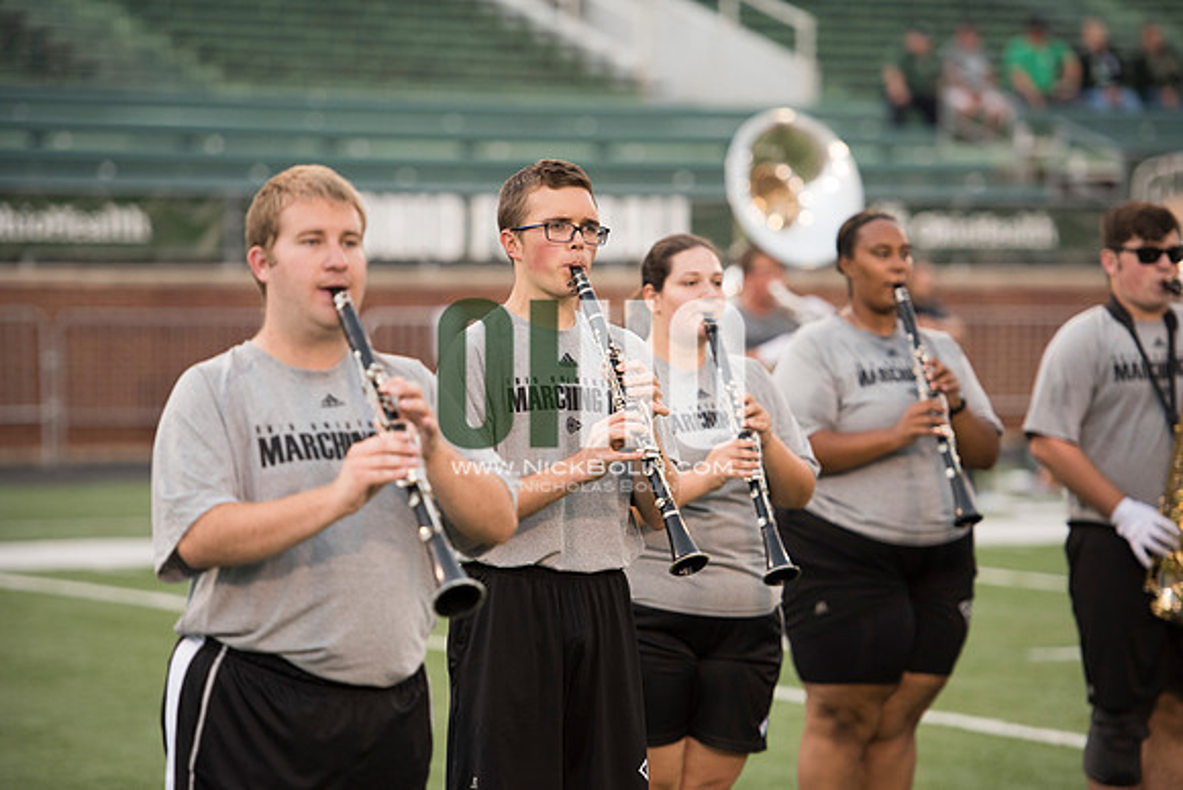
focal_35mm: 155
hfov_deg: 13.2
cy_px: 395
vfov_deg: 8.9
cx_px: 592
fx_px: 5094
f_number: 2.8
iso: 1000
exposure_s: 1/1250
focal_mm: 155
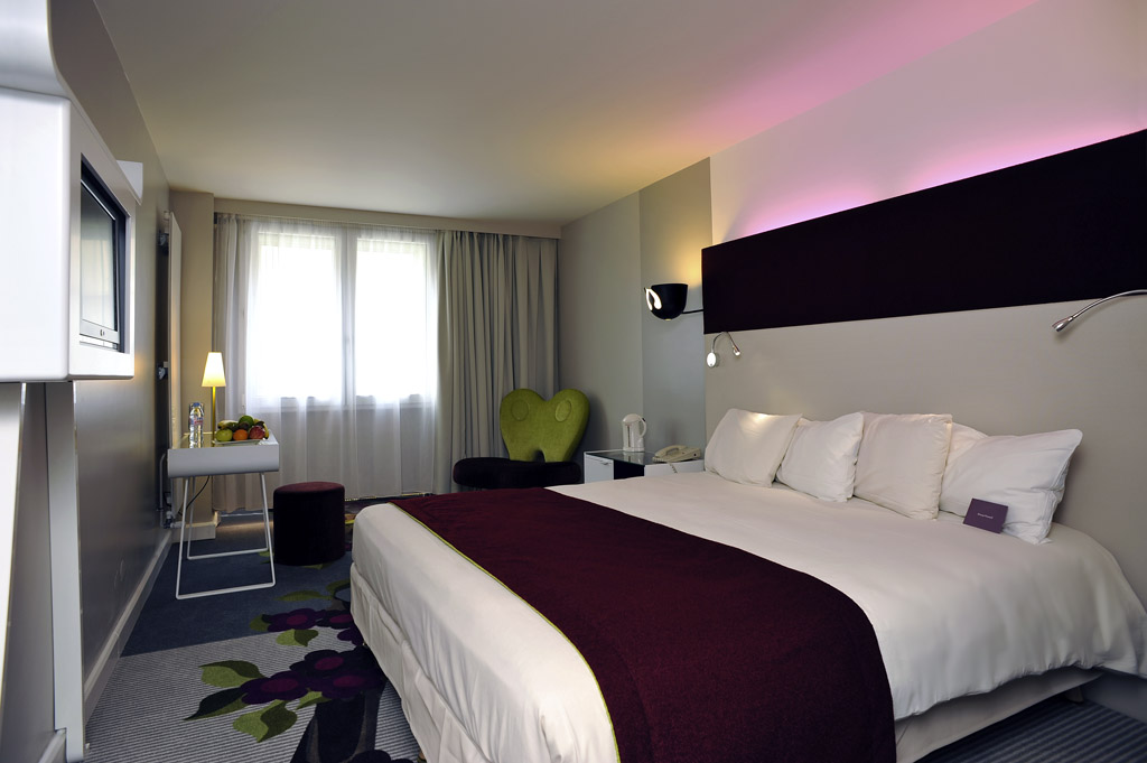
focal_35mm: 20
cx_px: 574
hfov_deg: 84.0
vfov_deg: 61.8
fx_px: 637
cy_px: 382
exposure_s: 1/20
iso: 200
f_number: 5.6
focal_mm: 20
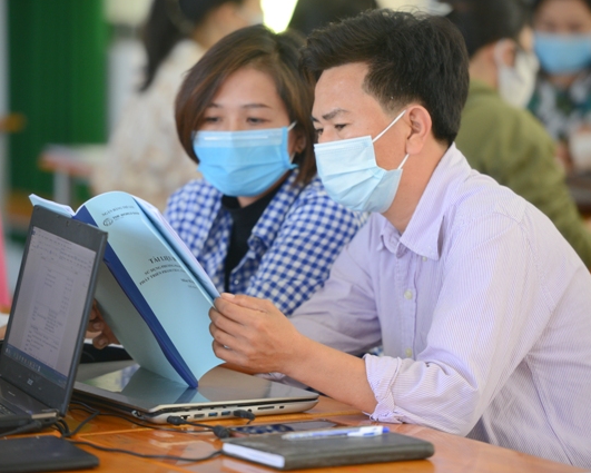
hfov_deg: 9.8
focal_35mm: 198
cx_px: 287
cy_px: 236
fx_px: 3464
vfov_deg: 7.8
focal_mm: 175
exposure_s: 1/200
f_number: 2.8
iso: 1000
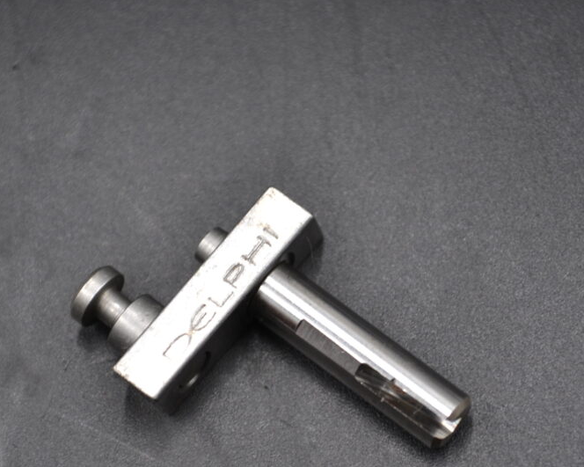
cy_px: 321
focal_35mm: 140
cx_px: 254
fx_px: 2417
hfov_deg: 13.8
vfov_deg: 11.0
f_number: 5.6
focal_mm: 55
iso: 400
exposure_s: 1/60
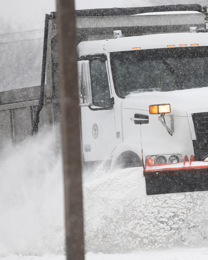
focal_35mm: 245
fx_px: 1886
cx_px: 212
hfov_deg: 6.3
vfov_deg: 7.9
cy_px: 132
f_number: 4.5
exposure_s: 1/1600
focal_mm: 150
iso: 400
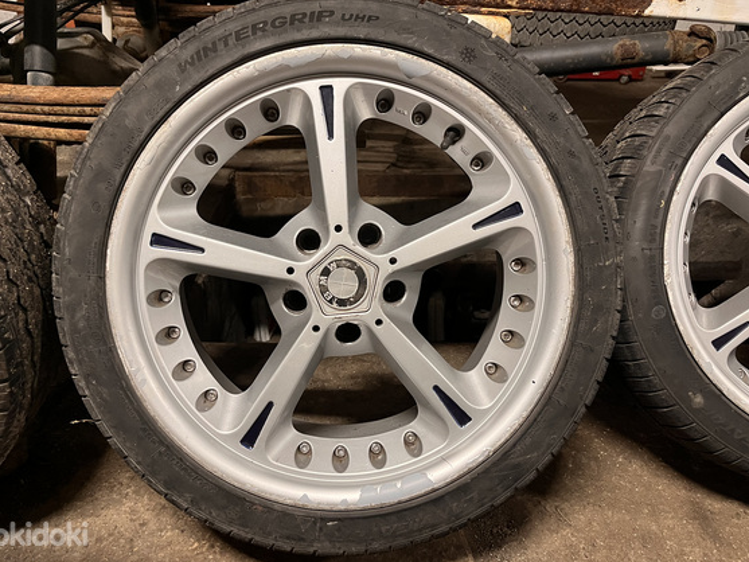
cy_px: 278
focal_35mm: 28
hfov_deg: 63.4
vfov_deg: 49.8
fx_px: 606
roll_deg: +0.0
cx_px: 358
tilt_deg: -32.2
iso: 400
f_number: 1.6
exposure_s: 1/50
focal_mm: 5.1
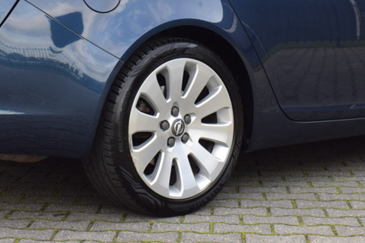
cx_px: 166
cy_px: -41
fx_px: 904
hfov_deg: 22.8
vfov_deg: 14.8
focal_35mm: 89
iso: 400
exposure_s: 1/200
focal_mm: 25
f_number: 7.1
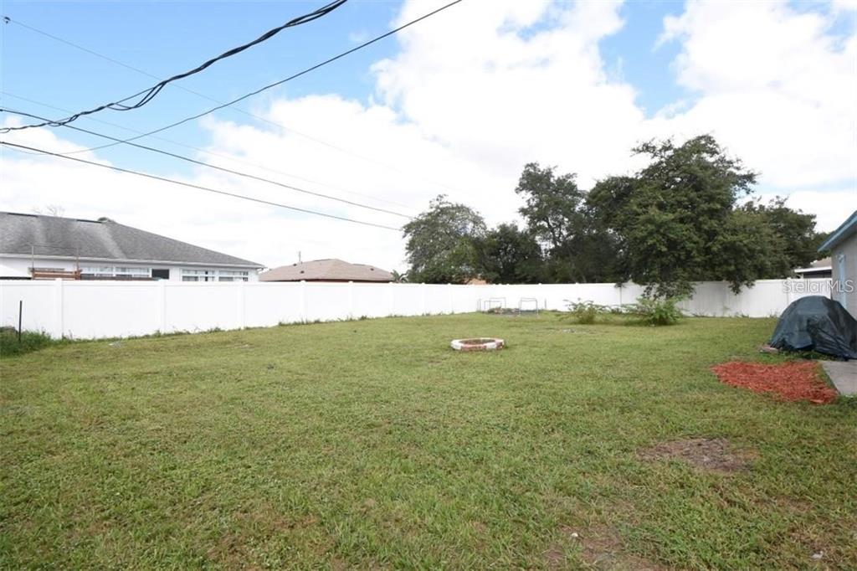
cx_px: 428
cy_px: 286
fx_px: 357
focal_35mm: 15
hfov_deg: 100.4
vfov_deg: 77.3
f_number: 11
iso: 800
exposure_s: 1/500
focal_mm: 10
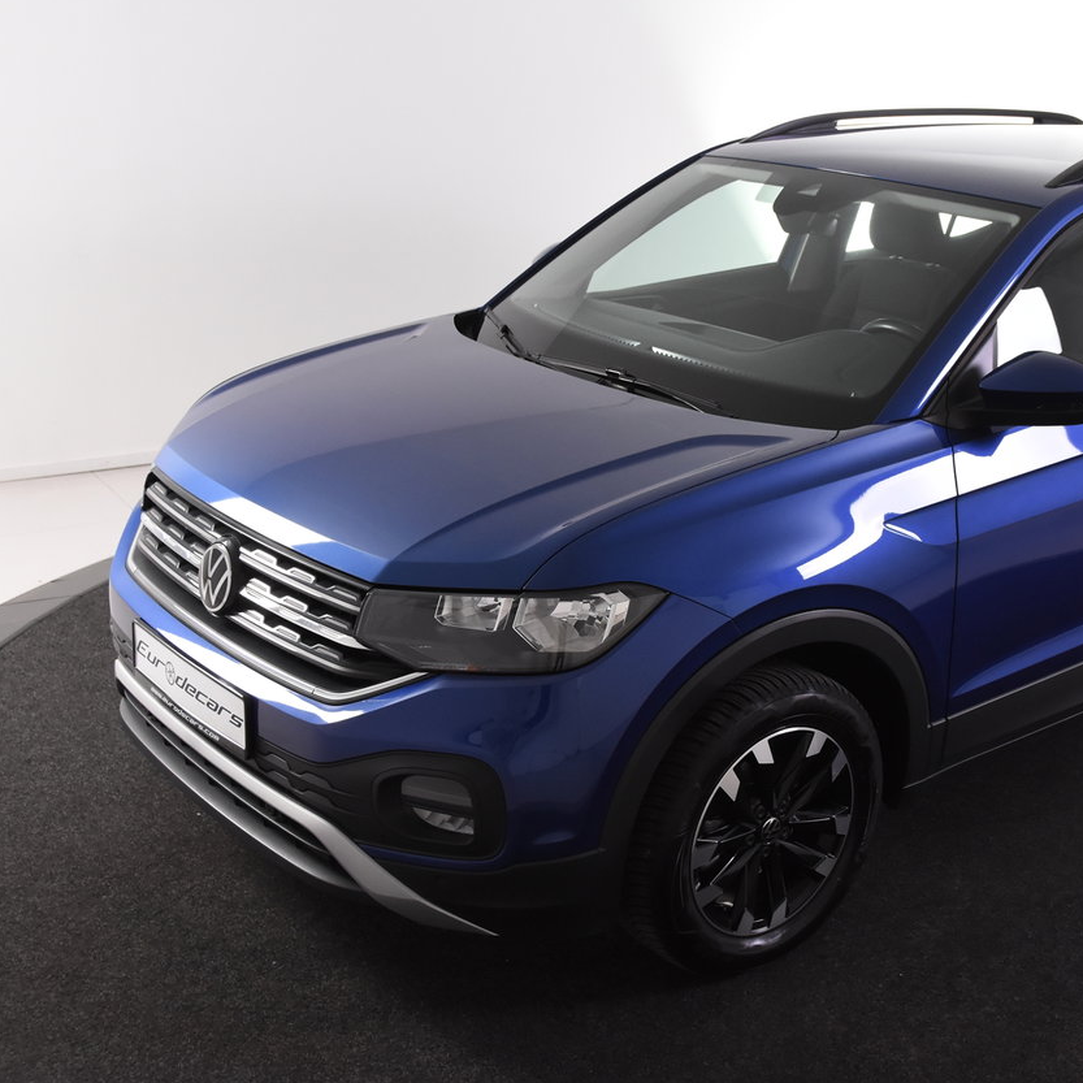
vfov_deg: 36.1
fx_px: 1664
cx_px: 744
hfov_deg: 35.6
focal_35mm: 47
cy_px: 536
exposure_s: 1/100
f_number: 5
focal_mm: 24
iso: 1600
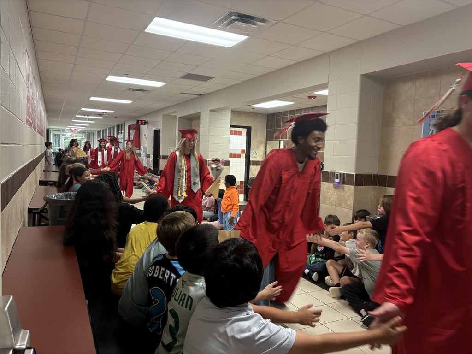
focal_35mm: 26
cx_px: 236
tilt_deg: -4.1
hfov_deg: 67.3
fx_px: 355
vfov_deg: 53.1
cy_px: 177
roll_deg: -1.6
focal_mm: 5.96
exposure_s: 1/60
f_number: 1.6
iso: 250
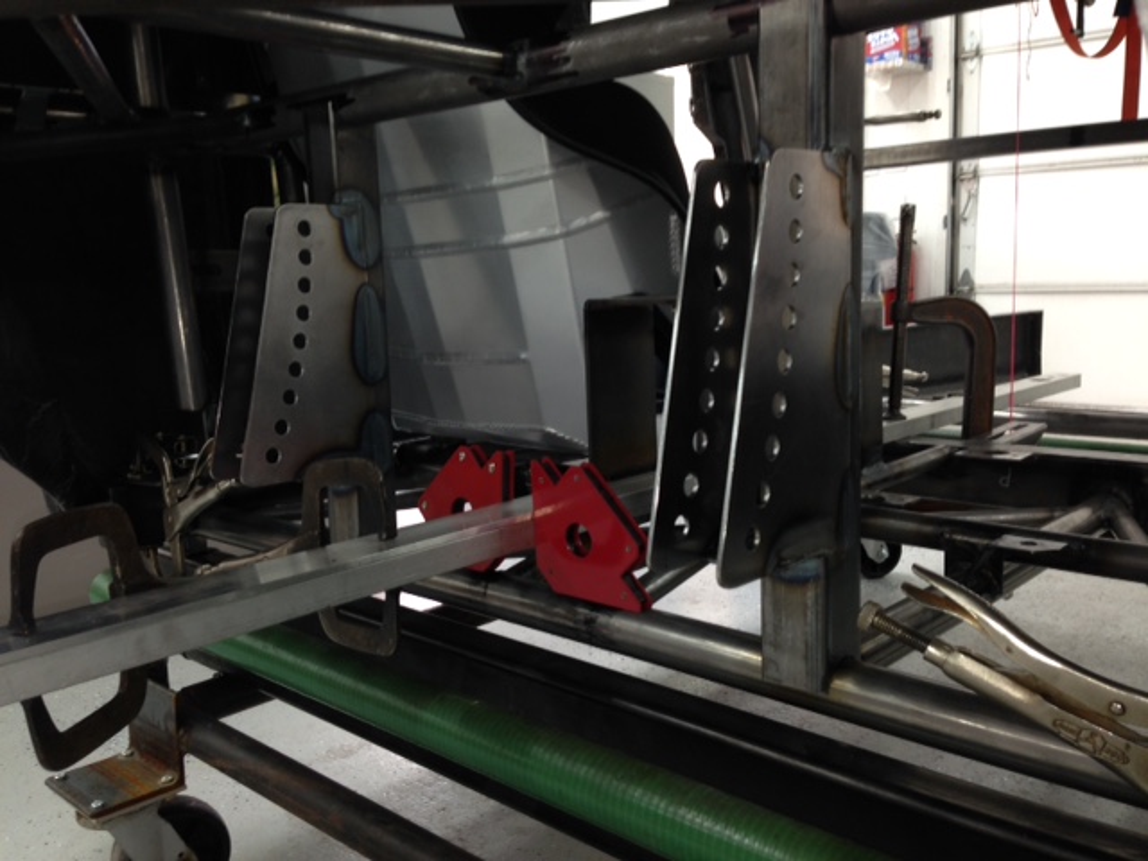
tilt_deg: -8.1
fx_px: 1094
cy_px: 430
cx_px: 574
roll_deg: +2.0
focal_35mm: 33
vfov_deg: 42.9
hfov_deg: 55.4
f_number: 2.4
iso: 50
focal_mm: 4.12
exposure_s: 1/20
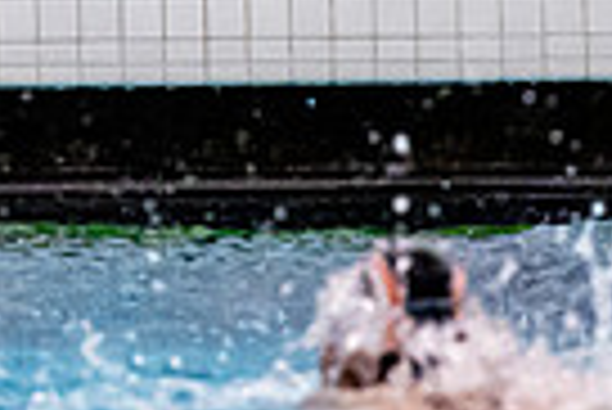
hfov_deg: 1.7
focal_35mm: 1197
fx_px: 20370
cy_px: -707
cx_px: -375
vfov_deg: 1.1
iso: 6400
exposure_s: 1/1250
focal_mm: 200
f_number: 2.8
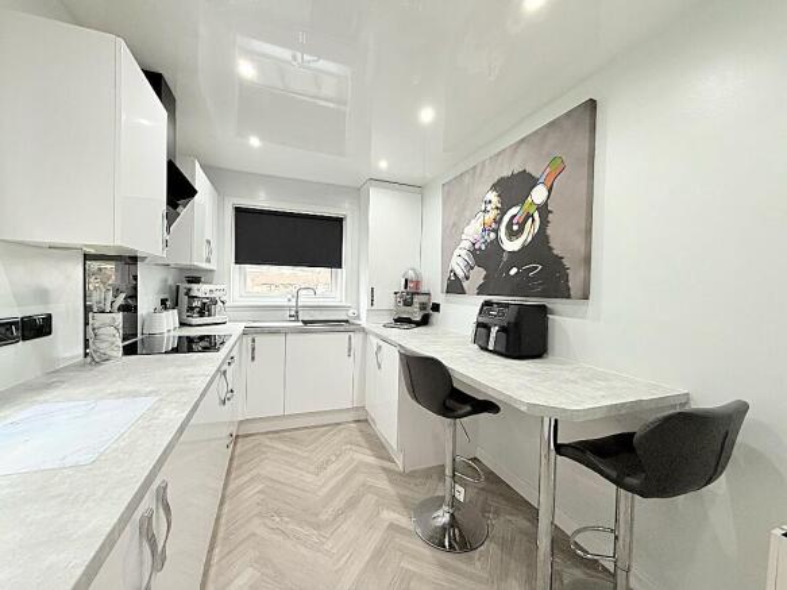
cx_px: 394
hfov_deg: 102.1
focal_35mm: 14
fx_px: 318
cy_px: 295
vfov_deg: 85.7
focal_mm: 2.22
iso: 250
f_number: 2.2
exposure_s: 1/99
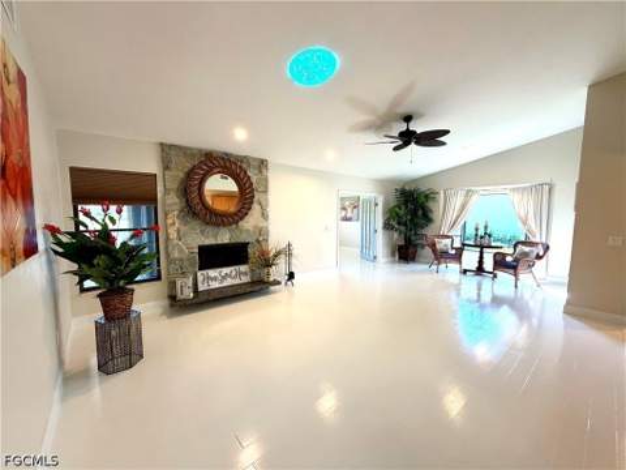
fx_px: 253
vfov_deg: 85.7
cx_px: 313
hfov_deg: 102.1
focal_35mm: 14
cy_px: 235
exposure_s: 1/120
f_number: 2.2
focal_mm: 2.22
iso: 160
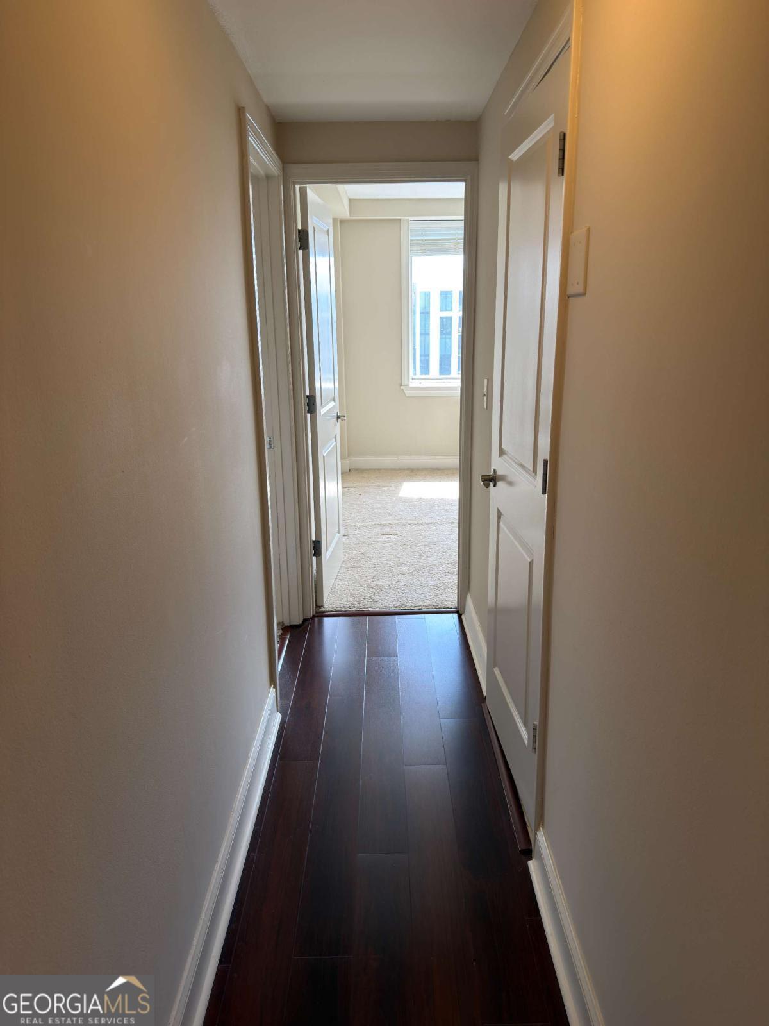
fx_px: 711
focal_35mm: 24
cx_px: 384
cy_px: 513
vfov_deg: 71.6
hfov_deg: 56.8
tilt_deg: -15.4
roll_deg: +0.2
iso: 80
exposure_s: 1/120
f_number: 1.78
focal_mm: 6.76
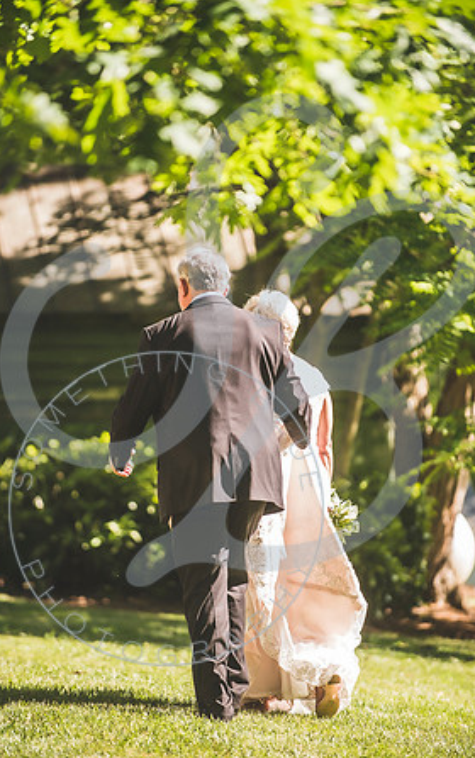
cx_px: 243
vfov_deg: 10.2
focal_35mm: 205
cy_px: 380
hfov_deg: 6.4
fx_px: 4239
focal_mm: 200
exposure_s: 1/800
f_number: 2.8
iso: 320
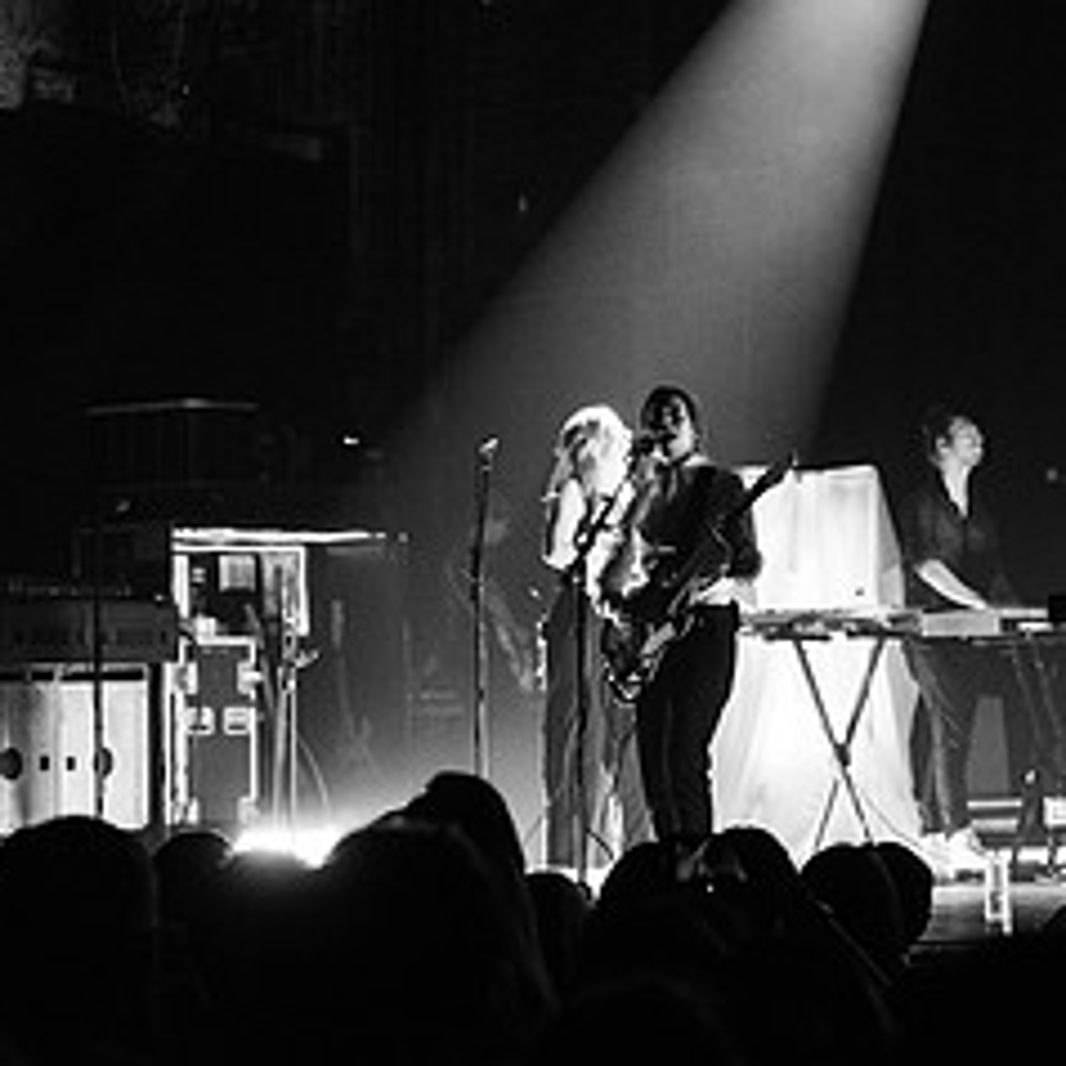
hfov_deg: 14.3
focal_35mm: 120
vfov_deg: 14.5
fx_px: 4181
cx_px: 1093
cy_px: 217
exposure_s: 1/160
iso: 2000
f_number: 3.2
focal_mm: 58
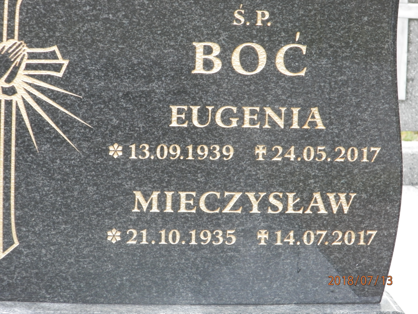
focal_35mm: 180
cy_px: 157
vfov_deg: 8.2
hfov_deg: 11.0
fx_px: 2174
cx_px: 209
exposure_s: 1/25
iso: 200
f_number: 5.1
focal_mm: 32.1
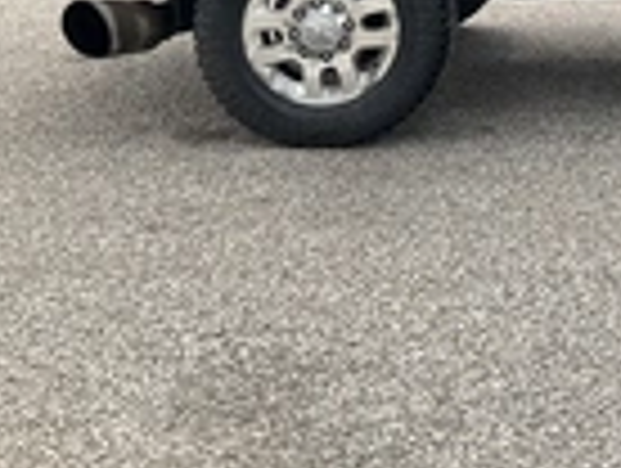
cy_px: -126
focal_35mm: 84
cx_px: 828
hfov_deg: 20.9
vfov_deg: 16.7
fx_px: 1510
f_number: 1.8
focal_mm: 3
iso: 25
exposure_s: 1/770
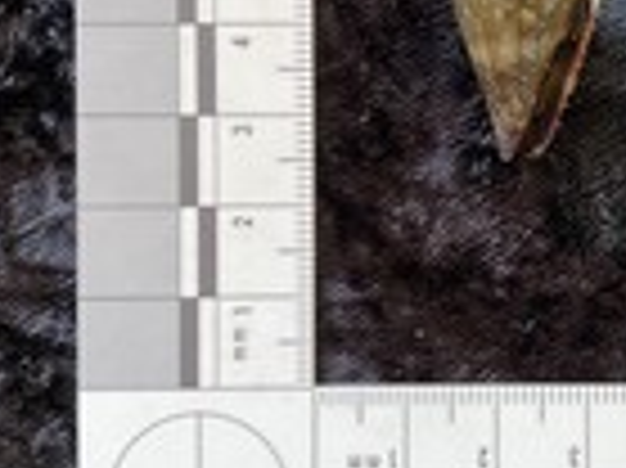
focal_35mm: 73
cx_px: 590
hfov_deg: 25.7
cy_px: 146
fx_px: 1319
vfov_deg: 20.1
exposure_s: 1/60
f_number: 1.8
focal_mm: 3
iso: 50
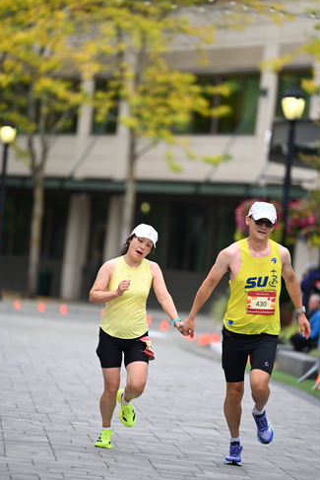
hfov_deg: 6.1
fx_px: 3011
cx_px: 157
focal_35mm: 226
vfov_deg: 9.1
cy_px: 236
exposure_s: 1/2000
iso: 640
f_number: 2.8
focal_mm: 200
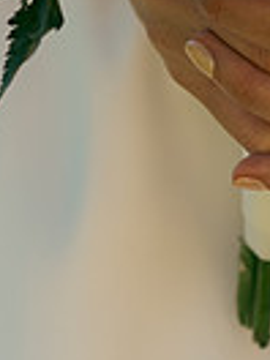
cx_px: 322
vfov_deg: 3.7
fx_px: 5512
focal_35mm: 530
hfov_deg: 2.8
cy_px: -78
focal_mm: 125
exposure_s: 1/1000
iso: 200
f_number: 3.5
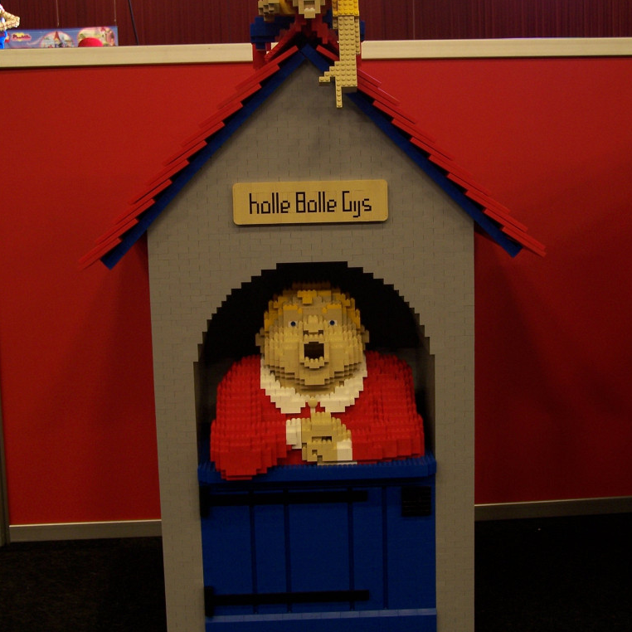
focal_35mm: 57
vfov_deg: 30.0
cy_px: 287
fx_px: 1177
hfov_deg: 30.0
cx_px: 316
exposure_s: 1/2
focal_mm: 8
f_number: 3
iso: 80
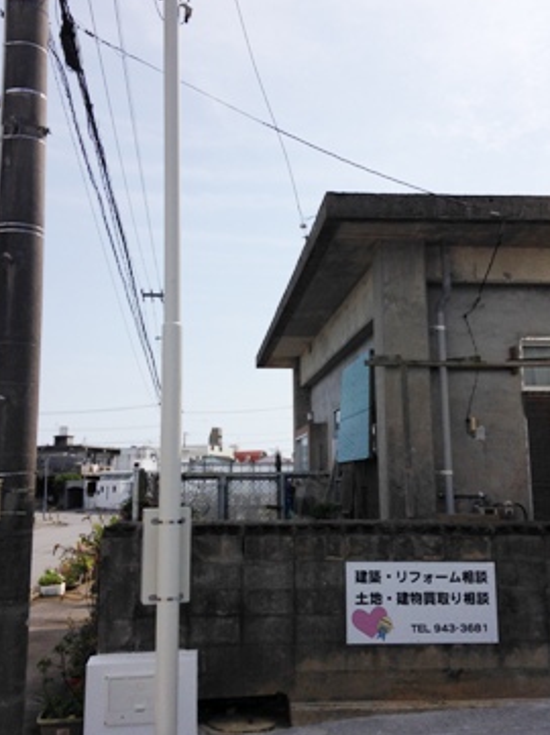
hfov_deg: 35.1
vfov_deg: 45.8
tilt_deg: +12.1
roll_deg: +2.0
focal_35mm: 41
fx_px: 870
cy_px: 336
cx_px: 291
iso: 50
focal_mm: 4.12
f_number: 2.4
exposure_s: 1/2584
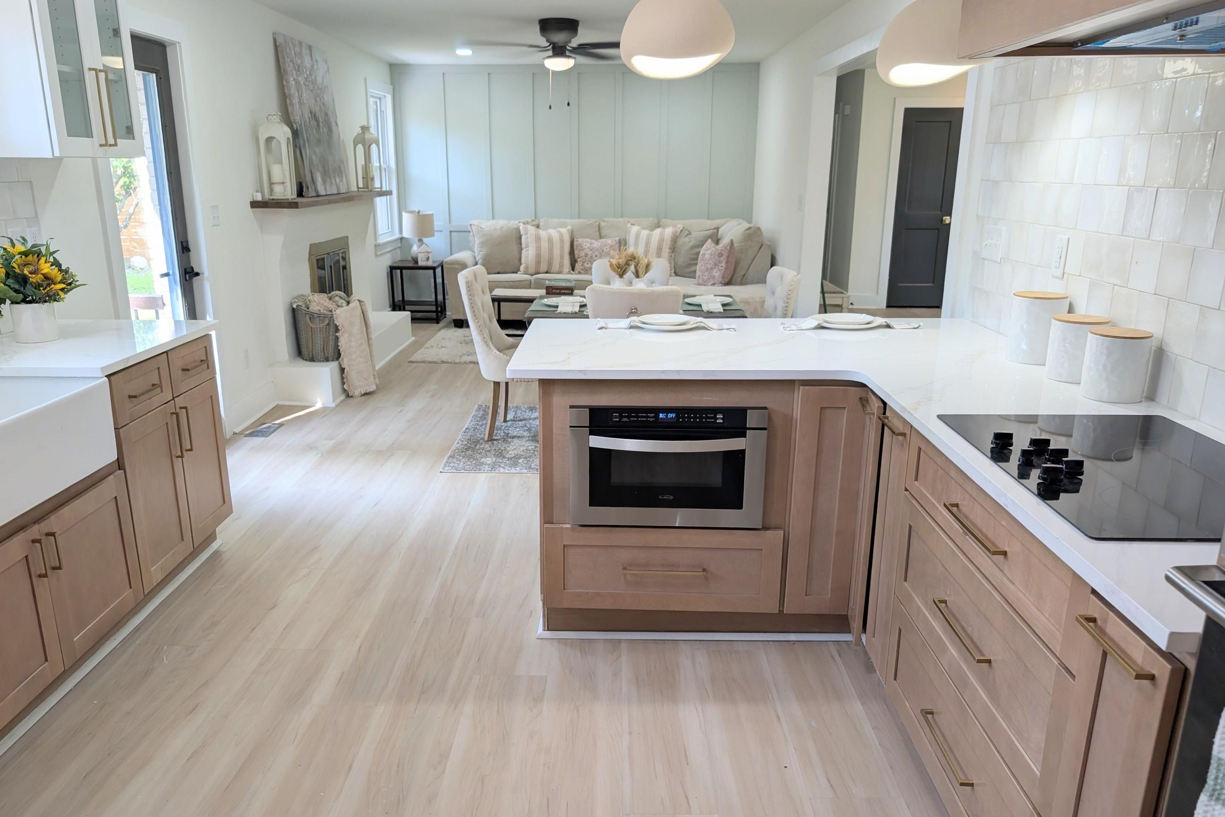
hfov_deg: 69.4
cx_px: 592
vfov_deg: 49.5
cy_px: 434
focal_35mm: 26
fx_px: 885
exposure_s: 1/40
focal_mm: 6.9
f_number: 1.68
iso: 27
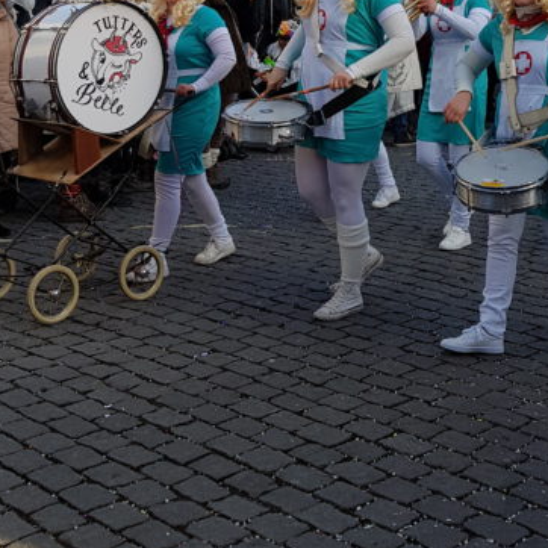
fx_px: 1164
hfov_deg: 26.5
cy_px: -6
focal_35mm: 65
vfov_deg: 25.2
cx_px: 276
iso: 40
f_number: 1.7
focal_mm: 4.2
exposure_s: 1/768
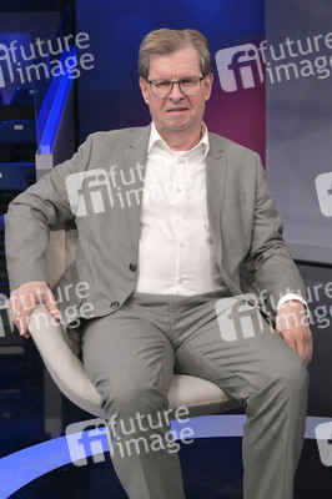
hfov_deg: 31.8
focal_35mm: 42
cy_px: 250
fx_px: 582
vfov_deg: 46.4
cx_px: 166
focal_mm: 42
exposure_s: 1/250
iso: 2500
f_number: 6.3
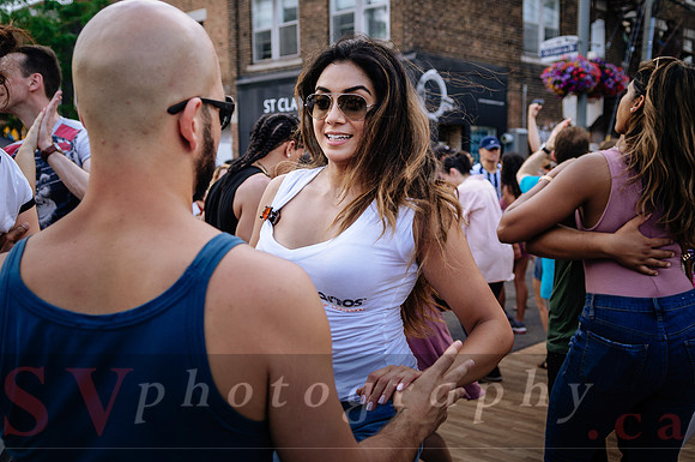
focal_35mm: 39
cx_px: 348
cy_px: 231
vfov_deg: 34.1
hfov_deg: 49.6
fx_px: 752
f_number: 3.5
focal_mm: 26
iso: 100
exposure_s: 1/320
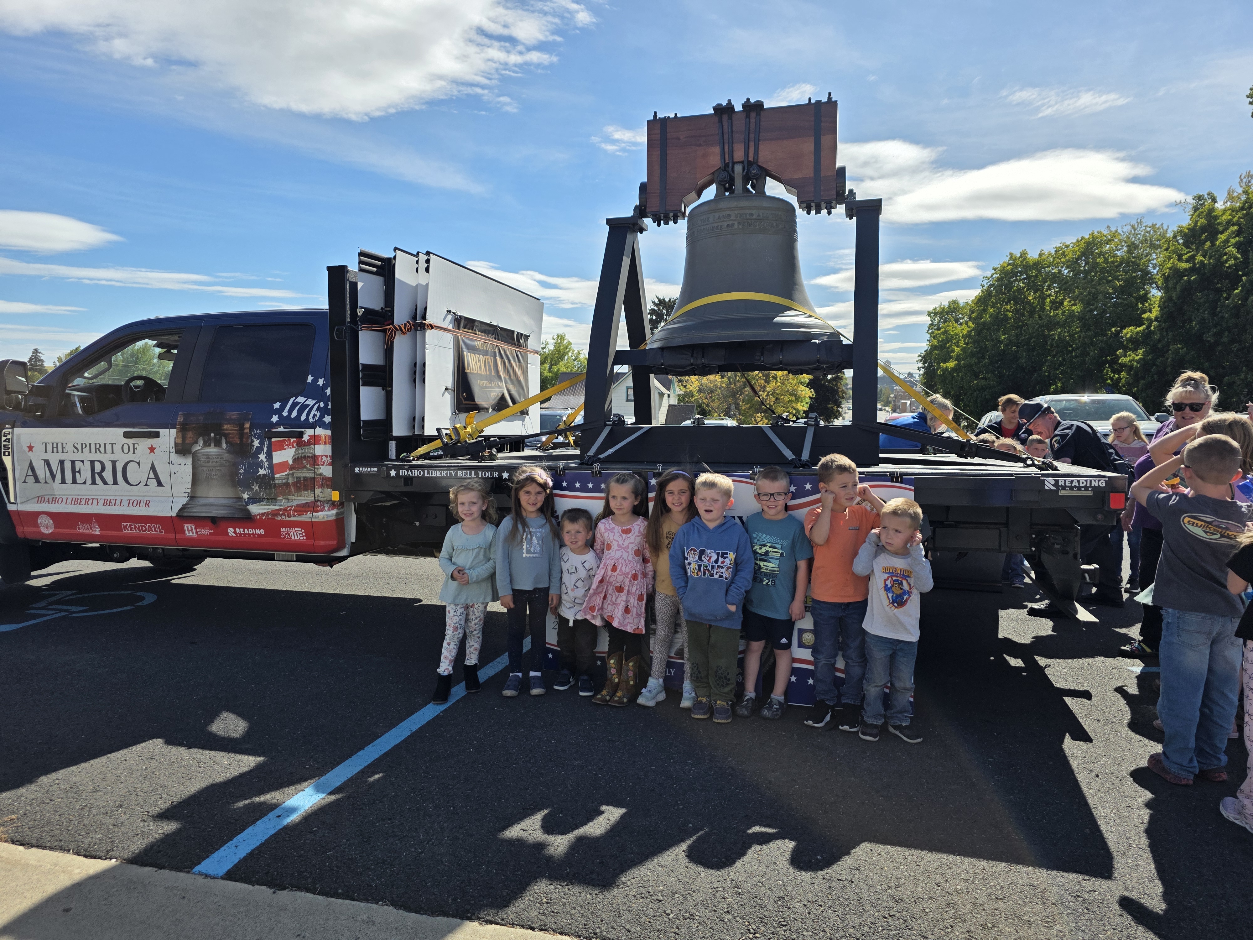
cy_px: 470
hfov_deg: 73.9
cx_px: 626
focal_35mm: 23
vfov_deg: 58.9
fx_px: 833
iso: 80
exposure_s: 1/7944
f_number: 1.7
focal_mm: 6.3
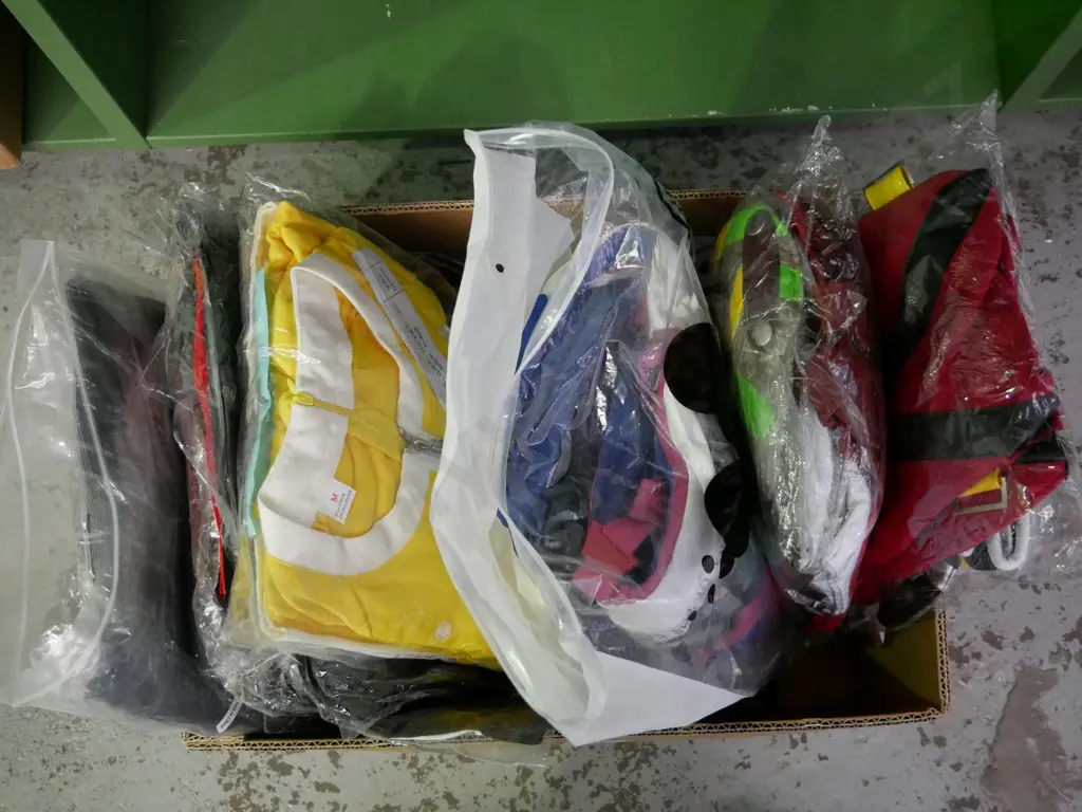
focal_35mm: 36
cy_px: 406
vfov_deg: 39.7
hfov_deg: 51.4
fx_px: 1125
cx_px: 541
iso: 3200
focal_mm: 18
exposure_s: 1/60
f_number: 3.9
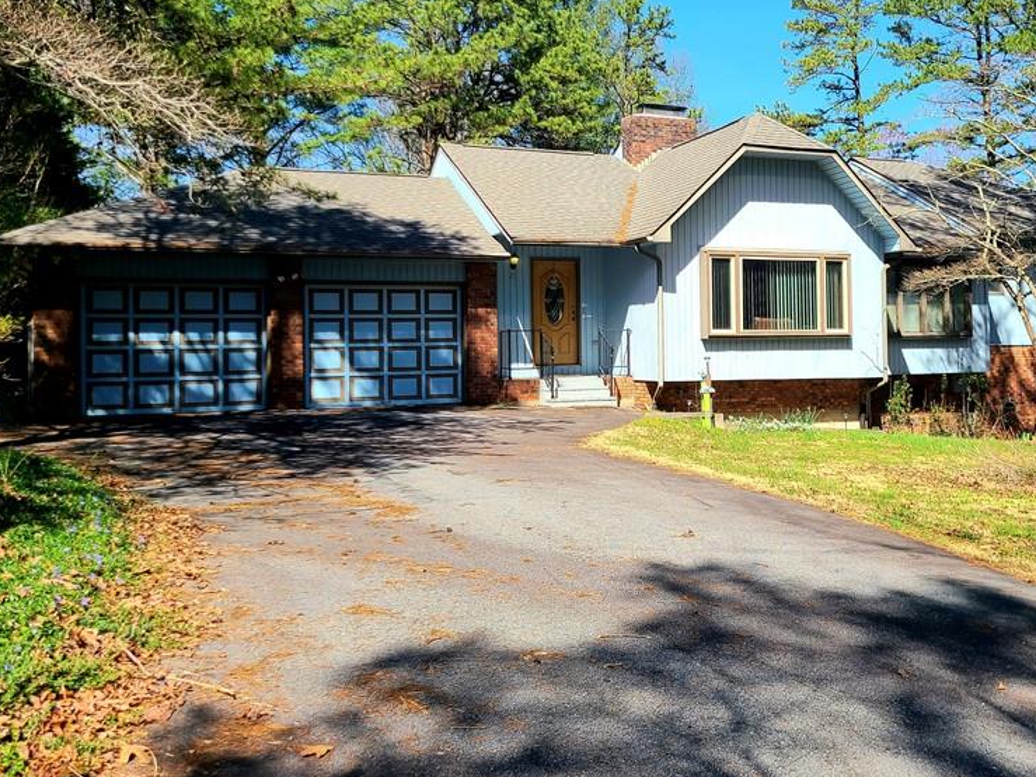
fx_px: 1077
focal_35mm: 36
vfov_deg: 39.6
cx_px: 654
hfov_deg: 50.8
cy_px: 332
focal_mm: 5.4
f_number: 1.8
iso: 40
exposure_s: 1/2000
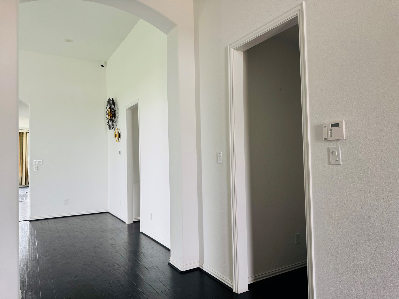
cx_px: 200
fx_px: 277
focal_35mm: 24
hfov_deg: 71.6
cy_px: 150
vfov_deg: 56.8
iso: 160
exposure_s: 1/60
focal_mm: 6.76
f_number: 1.78
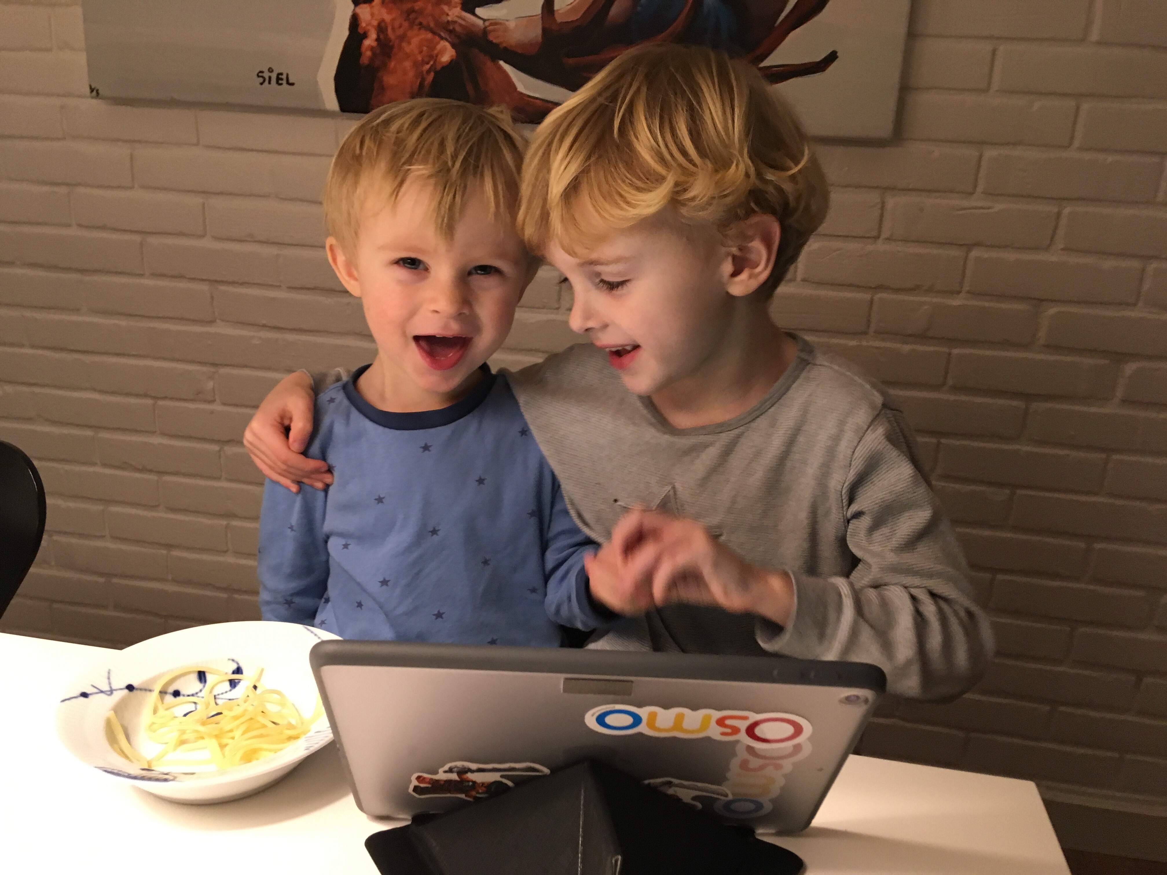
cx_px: 584
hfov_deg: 61.7
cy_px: 438
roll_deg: -2.7
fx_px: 978
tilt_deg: -20.2
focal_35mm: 29
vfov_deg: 48.2
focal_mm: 4.15
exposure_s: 1/33
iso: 200
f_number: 2.2
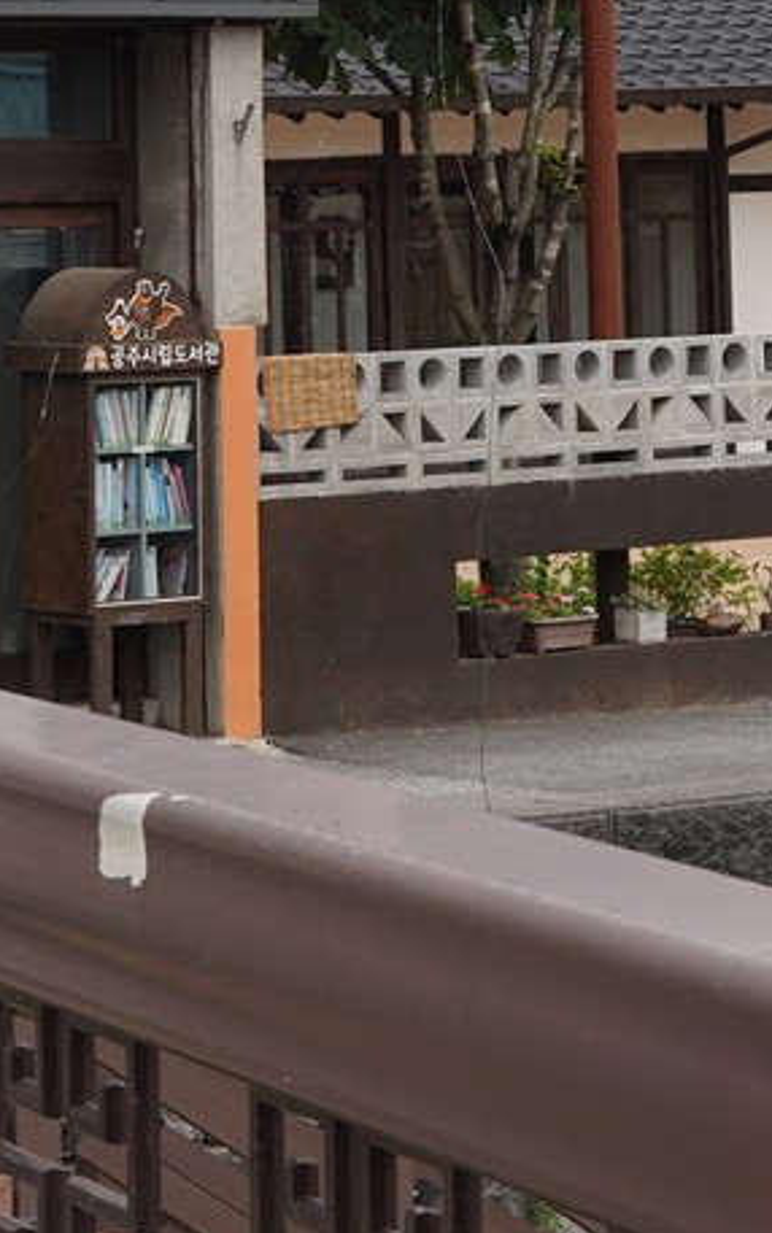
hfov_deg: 8.4
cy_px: -3
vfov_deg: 13.2
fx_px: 5247
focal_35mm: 156
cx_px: 275
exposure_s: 1/160
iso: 400
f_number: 10
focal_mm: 35
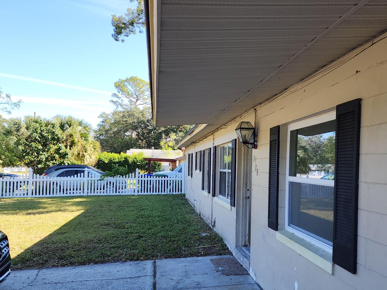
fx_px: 335
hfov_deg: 59.0
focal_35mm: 30
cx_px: 249
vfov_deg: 46.5
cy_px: 174
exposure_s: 1/215
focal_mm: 6.4
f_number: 1.8
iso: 12
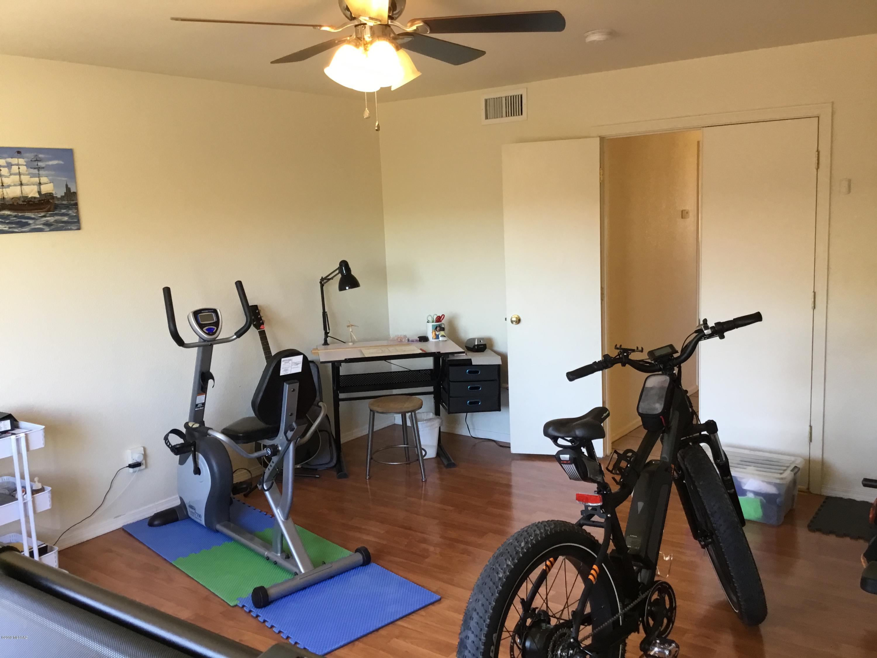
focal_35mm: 31
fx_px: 785
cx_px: 438
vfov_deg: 45.4
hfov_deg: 58.4
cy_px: 329
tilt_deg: -8.7
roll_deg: +3.0
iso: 64
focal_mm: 3.3
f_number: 2.4
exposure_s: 1/30
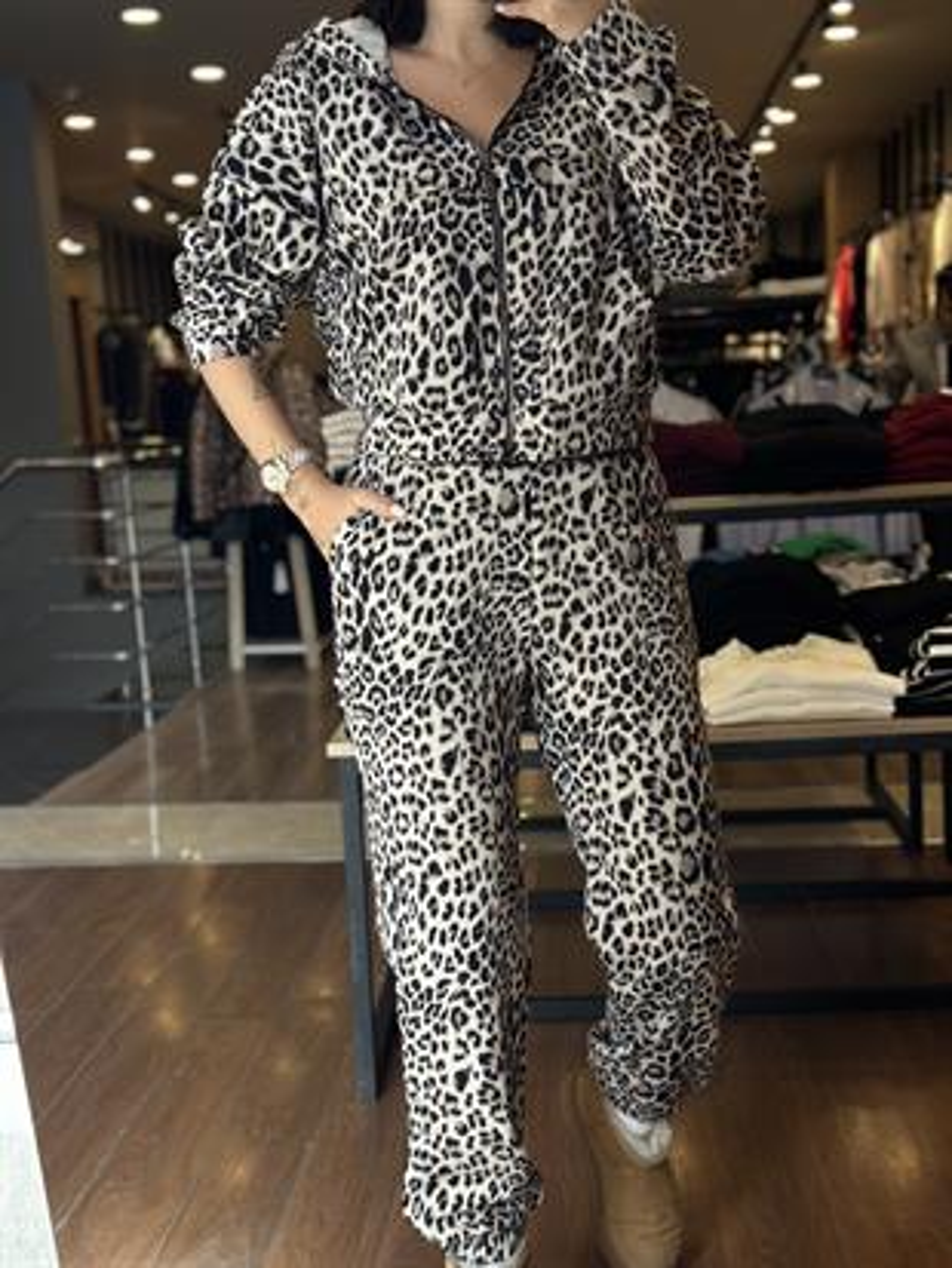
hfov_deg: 30.3
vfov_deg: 39.6
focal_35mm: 48
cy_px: 634
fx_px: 1759
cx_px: 476
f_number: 1.78
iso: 80
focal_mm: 6.86
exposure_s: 1/230
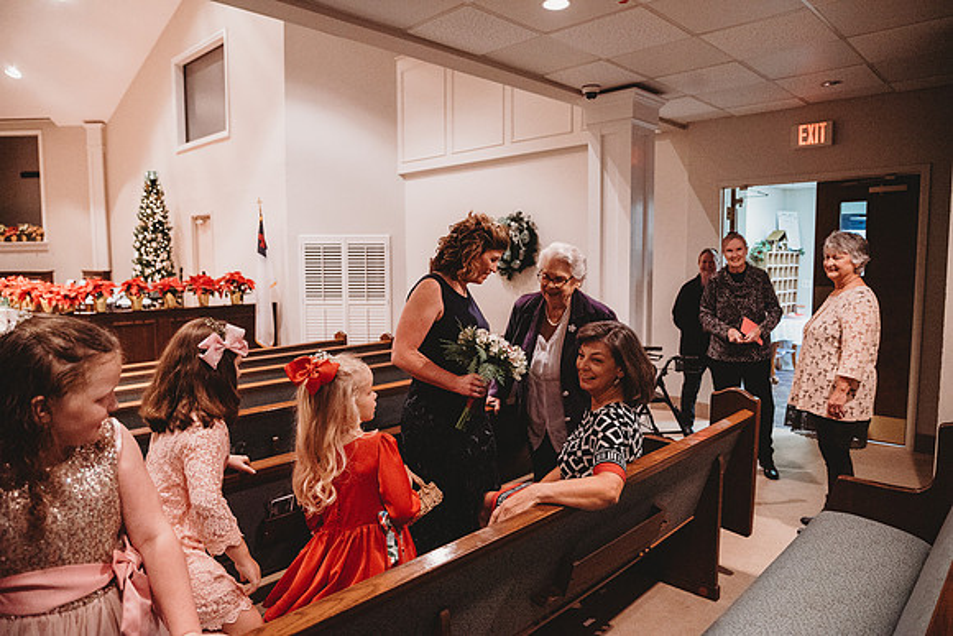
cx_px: 476
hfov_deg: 73.7
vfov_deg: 53.2
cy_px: 318
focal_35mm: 24
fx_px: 635
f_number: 4
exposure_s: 1/200
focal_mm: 24
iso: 4000
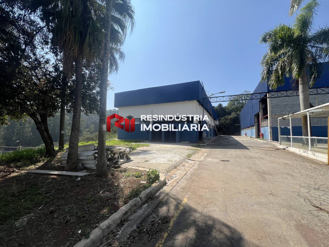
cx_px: 164
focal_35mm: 13
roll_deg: -2.4
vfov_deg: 89.9
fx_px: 124
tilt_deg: +1.7
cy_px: 124
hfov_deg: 106.2
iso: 32
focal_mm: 1.57
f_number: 1.8
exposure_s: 1/1393
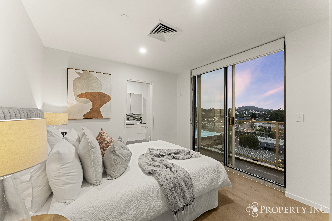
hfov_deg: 104.3
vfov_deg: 81.2
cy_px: 110
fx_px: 129
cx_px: 166
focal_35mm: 14
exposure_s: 1/1.67
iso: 320
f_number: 10
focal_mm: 14
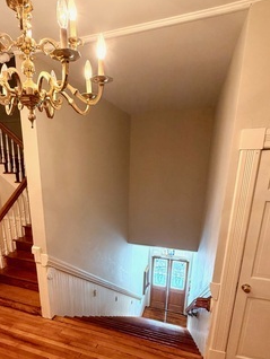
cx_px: 103
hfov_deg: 60.4
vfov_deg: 74.7
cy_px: 230
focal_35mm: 22
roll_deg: +0.1
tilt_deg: -17.1
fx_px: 228
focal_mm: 2.22
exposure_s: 1/60
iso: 200
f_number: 2.2
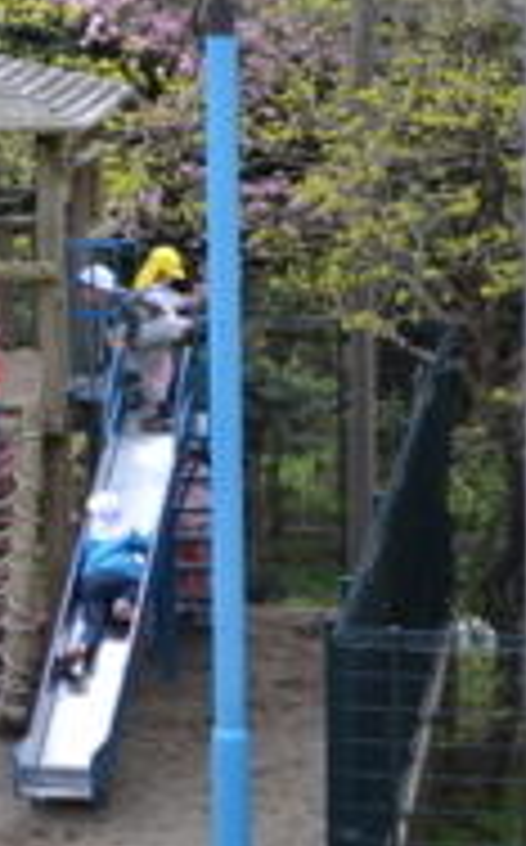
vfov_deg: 11.7
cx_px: -346
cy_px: 371
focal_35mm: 179
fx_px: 4120
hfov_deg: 7.1
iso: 160
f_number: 5.6
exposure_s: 1/125
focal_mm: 55
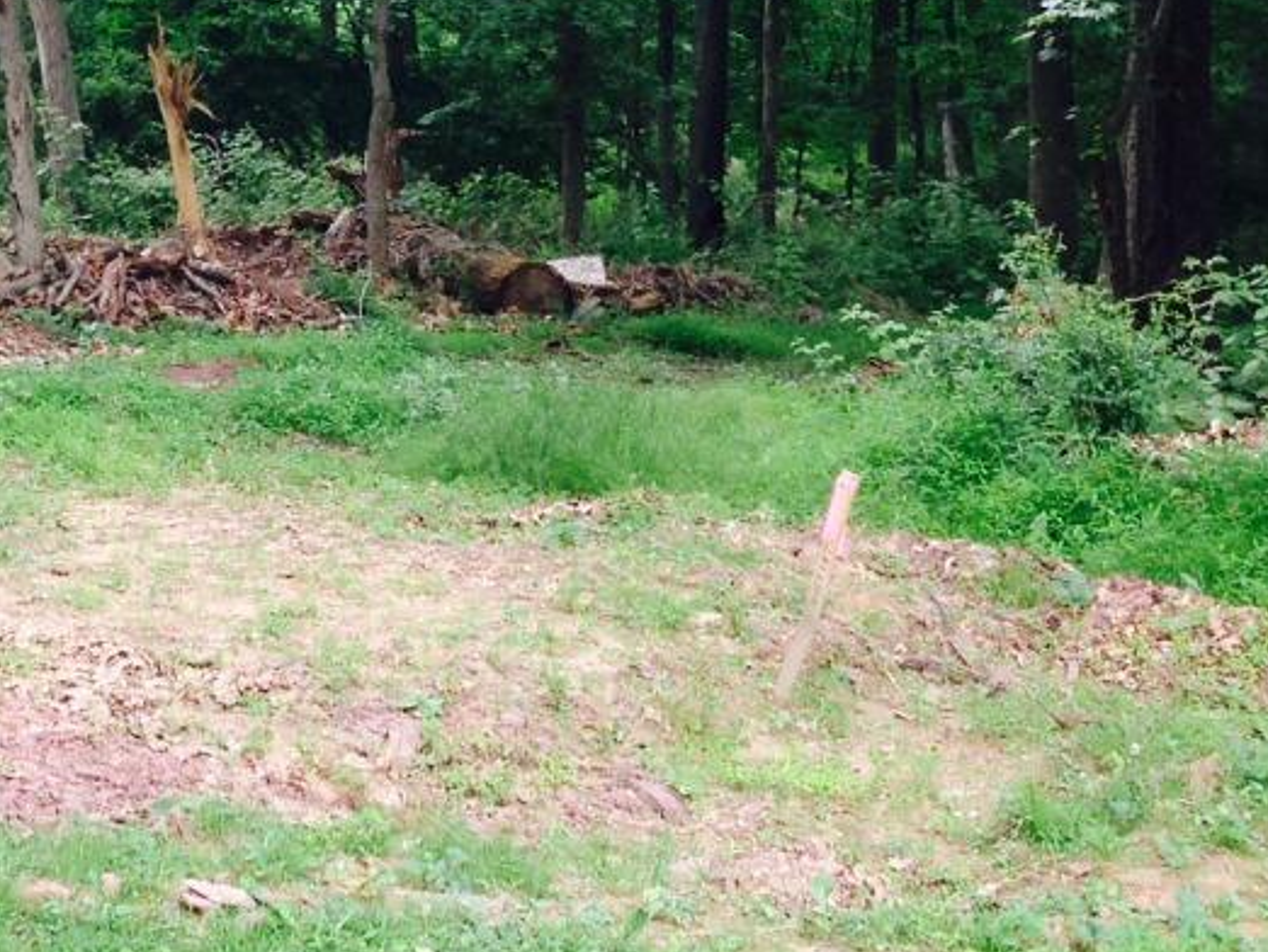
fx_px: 3335
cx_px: 151
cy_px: -160
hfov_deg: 21.1
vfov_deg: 15.7
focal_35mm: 91
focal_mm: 4.12
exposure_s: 1/60
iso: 50
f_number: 2.4
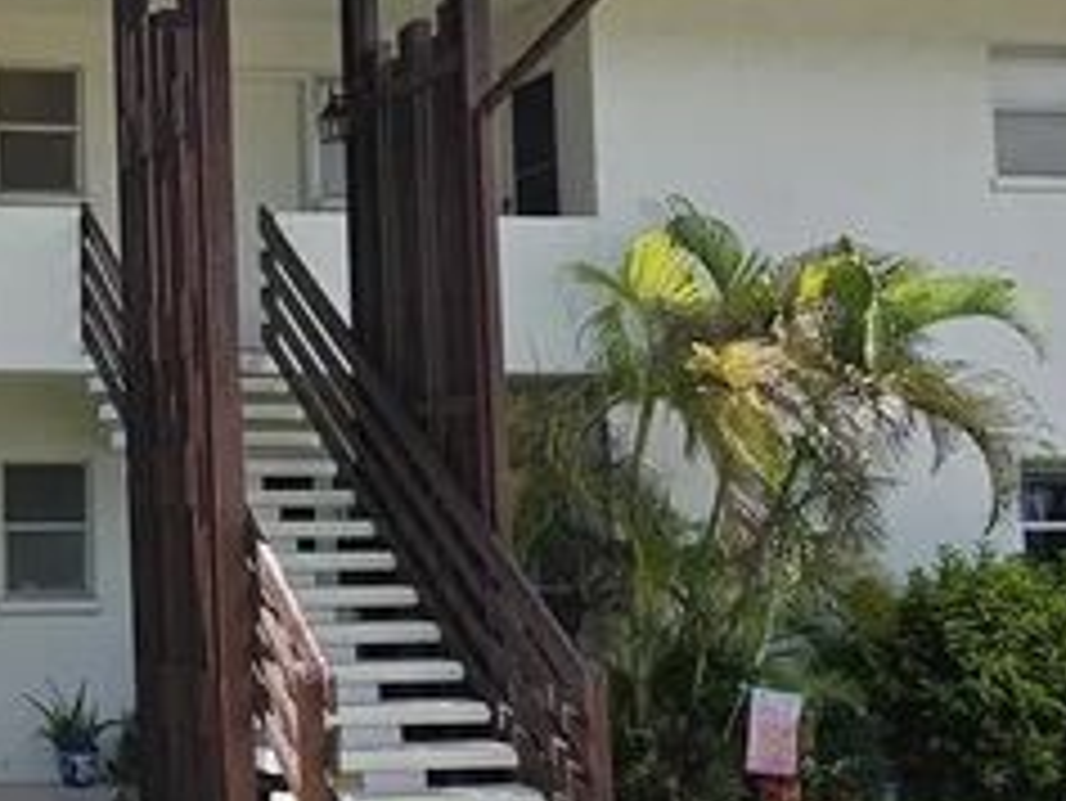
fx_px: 1910
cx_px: -99
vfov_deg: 23.6
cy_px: 324
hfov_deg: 28.4
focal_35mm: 62
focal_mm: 5.4
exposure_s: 1/2259
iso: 25
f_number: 1.8
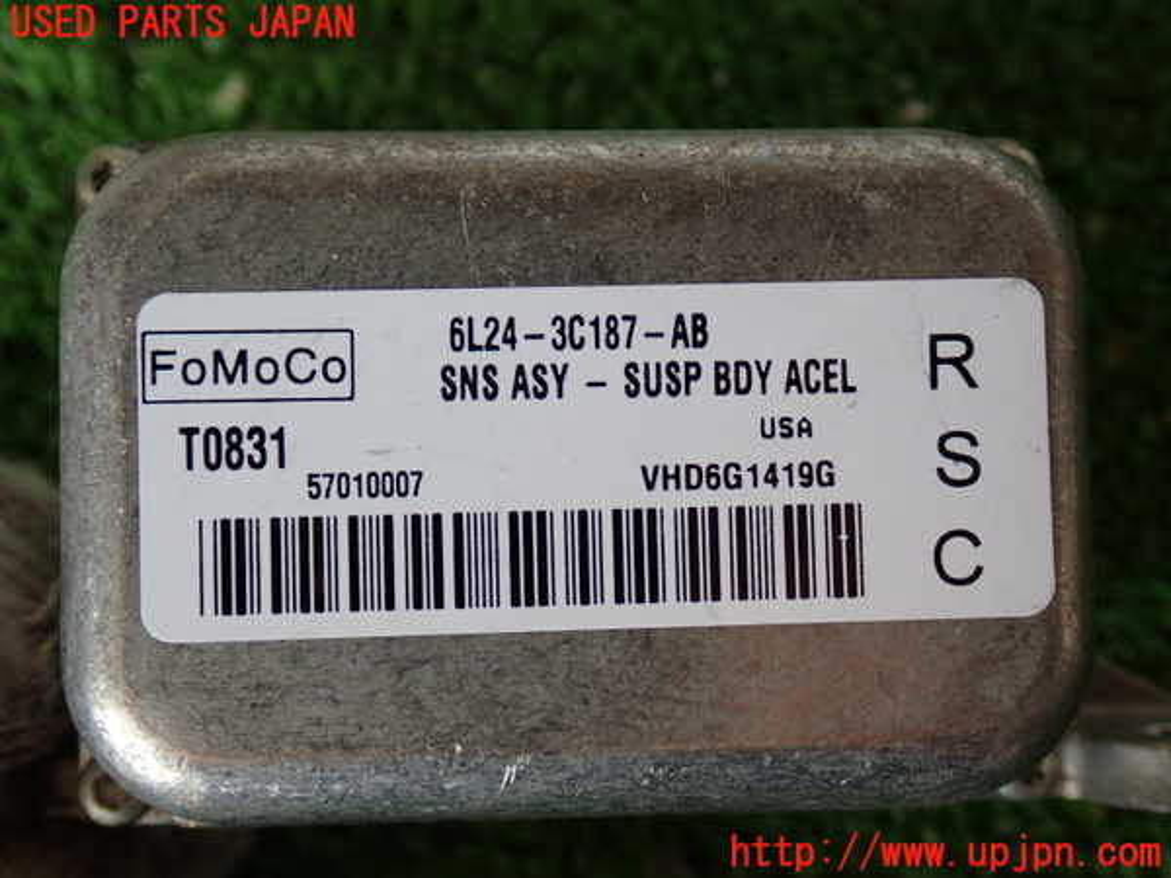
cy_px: 439
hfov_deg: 40.4
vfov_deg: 30.9
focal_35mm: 47
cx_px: 586
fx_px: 1590
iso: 200
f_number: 3.1
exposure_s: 1/80
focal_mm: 8.4
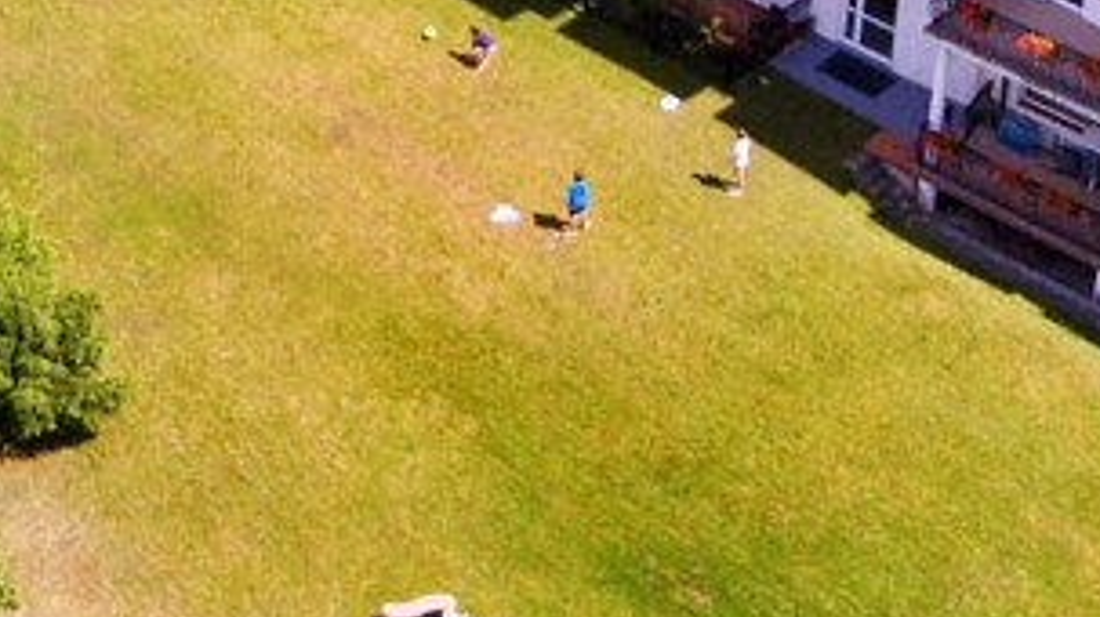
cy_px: -180
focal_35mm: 138
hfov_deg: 15.5
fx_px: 4023
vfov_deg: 8.6
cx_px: 229
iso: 100
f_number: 2.8
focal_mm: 3.61
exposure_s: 1/100
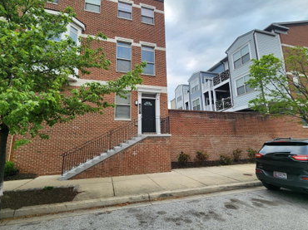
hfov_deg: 98.1
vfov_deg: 81.7
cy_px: 115
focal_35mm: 15
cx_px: 144
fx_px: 133
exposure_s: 1/462
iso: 50
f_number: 2.2
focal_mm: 2.2
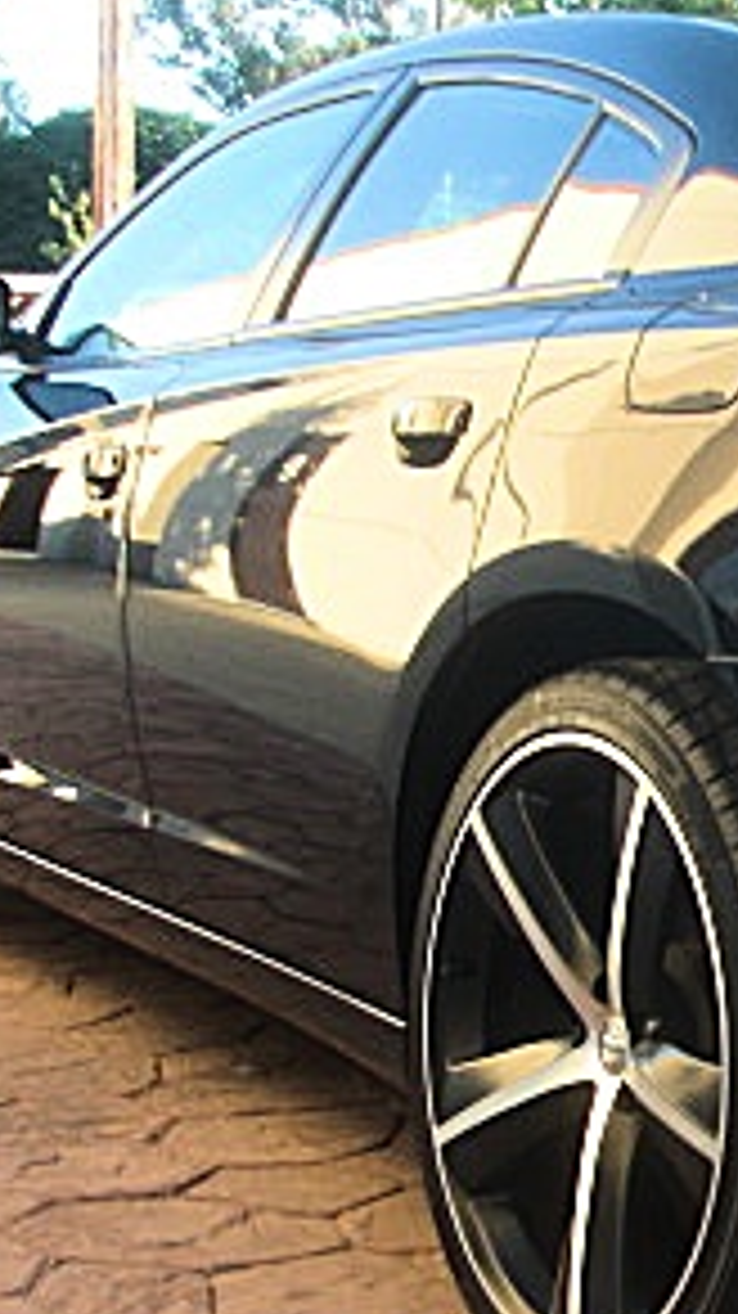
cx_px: 1130
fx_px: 2995
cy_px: 878
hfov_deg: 13.2
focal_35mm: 86
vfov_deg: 24.6
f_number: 2.8
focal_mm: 6.3
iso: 50
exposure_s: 1/80
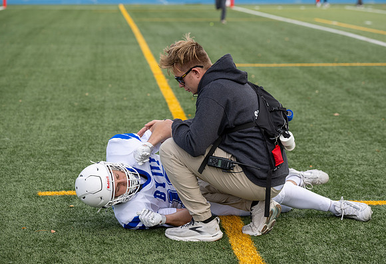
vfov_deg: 11.9
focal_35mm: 117
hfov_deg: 17.4
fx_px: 1263
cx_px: 202
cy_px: 130
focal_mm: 105
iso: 200
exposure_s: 1/800
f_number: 4
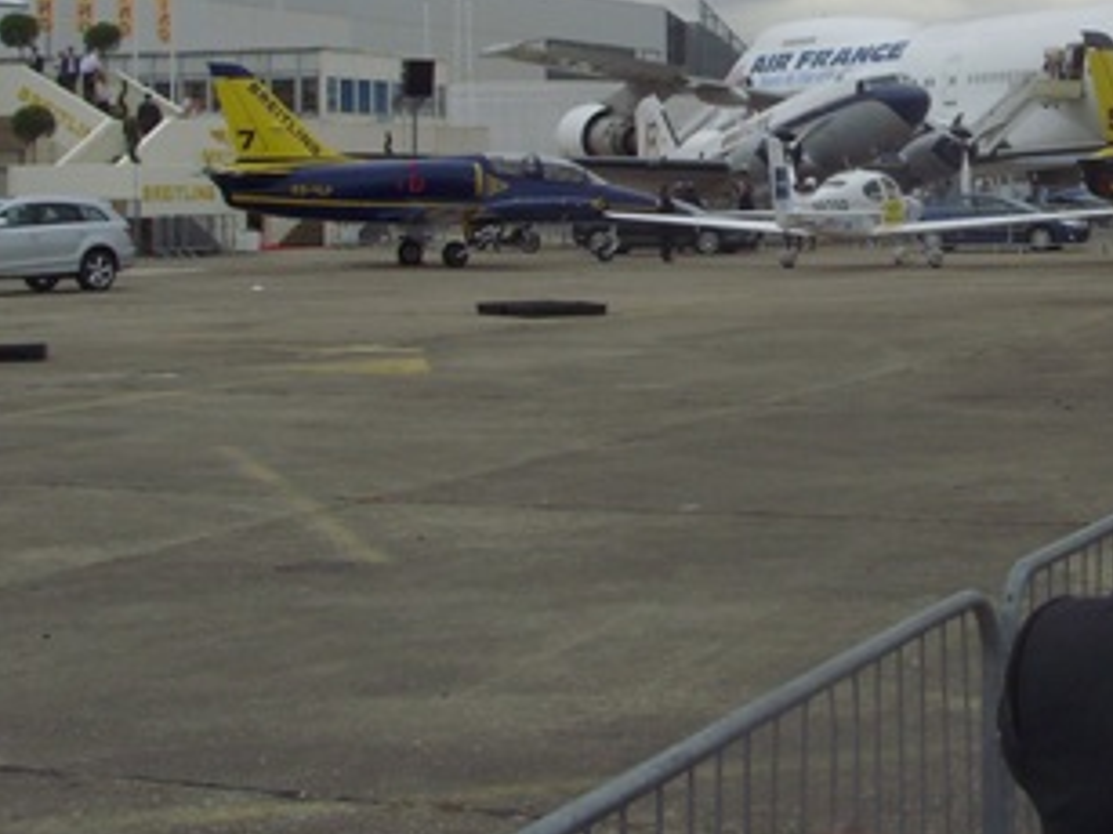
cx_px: 866
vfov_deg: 19.3
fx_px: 2411
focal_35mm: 75
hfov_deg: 25.6
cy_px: 98
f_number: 5.5
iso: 80
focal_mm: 6
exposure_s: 1/350
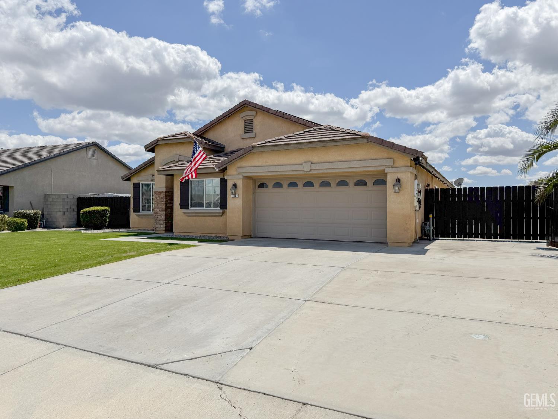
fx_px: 387
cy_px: 210
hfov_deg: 71.6
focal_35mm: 24
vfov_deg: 56.8
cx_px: 279
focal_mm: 6.76
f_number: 1.8
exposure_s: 1/12000
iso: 80
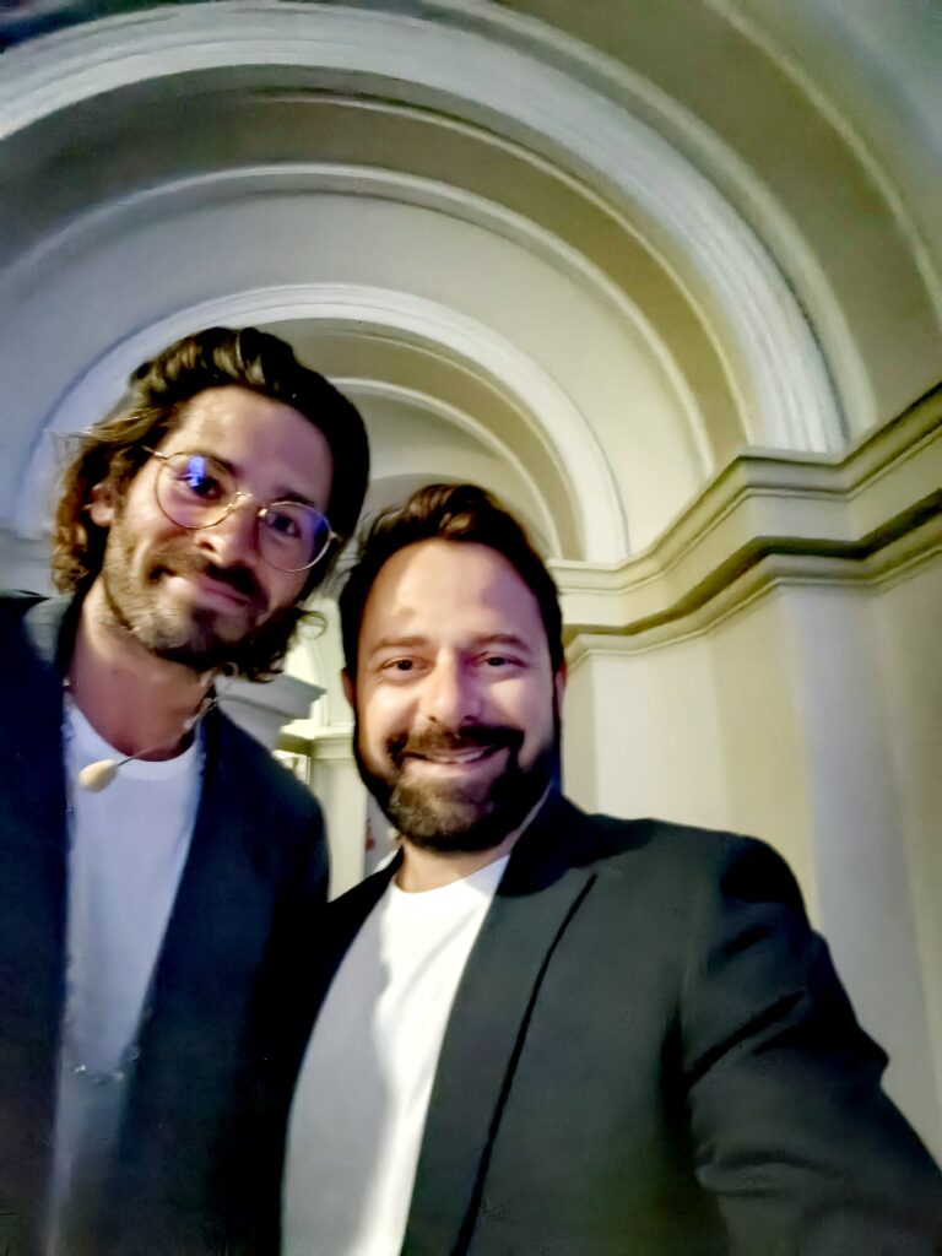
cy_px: 628
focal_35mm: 18
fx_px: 653
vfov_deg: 87.8
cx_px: 471
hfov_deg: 71.6
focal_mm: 2.7
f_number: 2.4
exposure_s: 1/11.1
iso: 4000
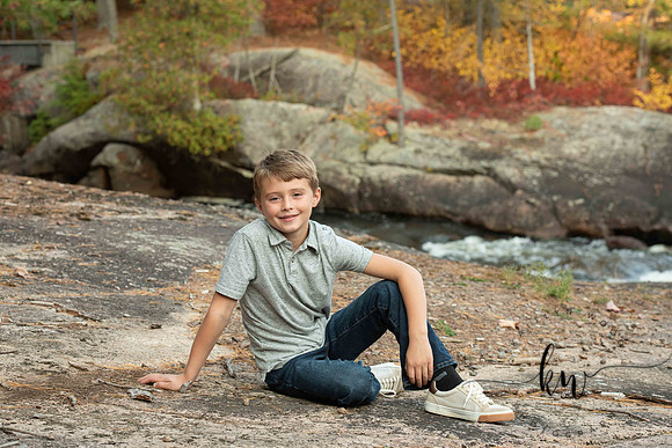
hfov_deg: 22.6
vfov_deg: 15.2
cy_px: 224
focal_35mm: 90
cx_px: 336
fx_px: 1680
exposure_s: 1/200
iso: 640
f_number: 6.3
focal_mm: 90
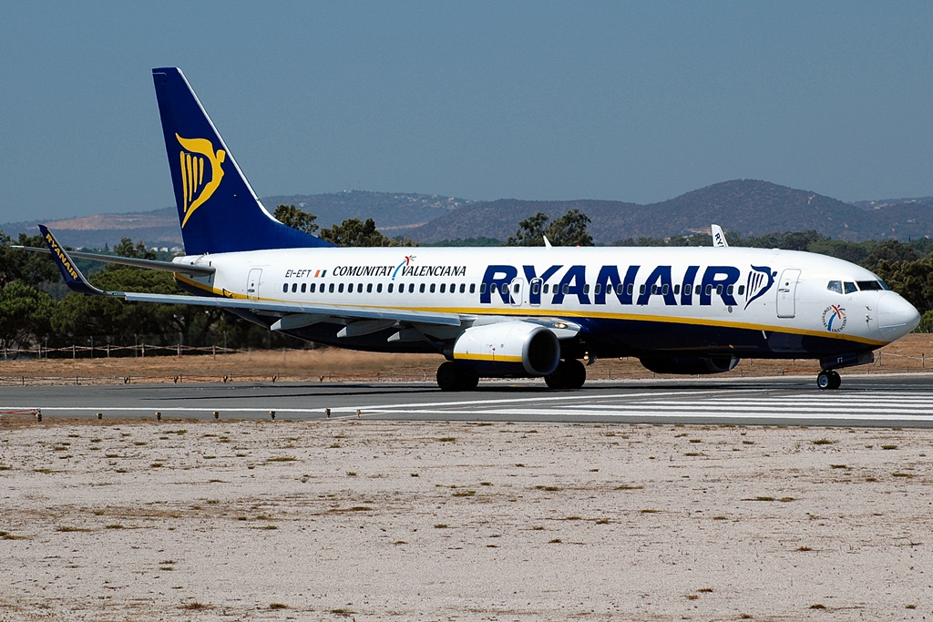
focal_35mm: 232
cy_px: 311
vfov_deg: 5.9
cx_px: 466
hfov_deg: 8.9
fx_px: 6026
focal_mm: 155
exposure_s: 1/1250
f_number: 9
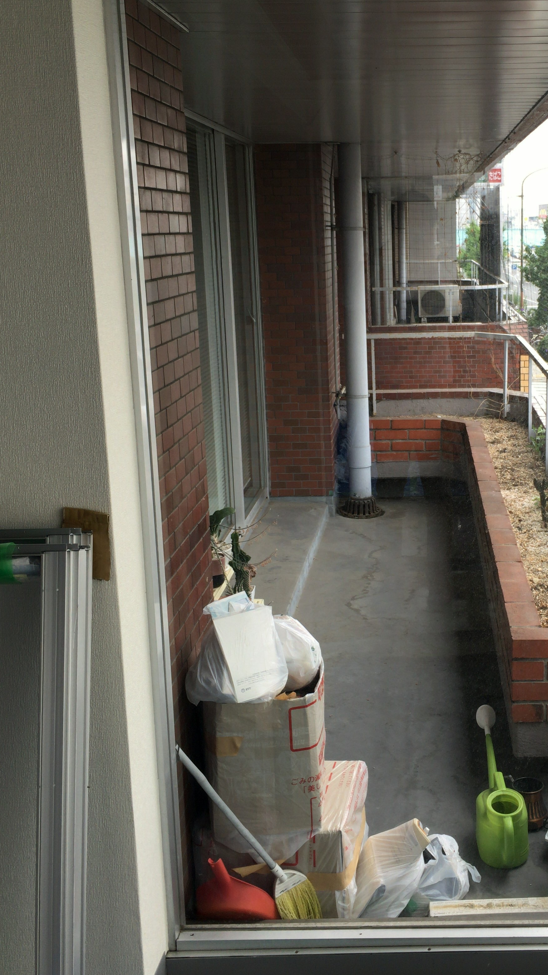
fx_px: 1059
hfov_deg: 28.5
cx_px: 423
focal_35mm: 41
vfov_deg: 49.4
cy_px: 452
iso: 25
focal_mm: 4.15
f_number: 2.2
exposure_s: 1/145
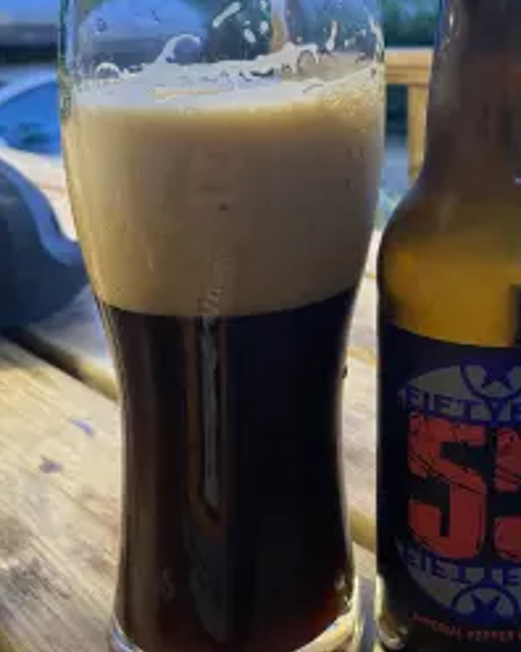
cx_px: 360
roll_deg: +1.6
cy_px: 231
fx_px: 791
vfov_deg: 44.3
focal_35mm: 41
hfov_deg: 36.0
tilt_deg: -13.2
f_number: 1.8
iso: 640
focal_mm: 4.25
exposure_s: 1/39
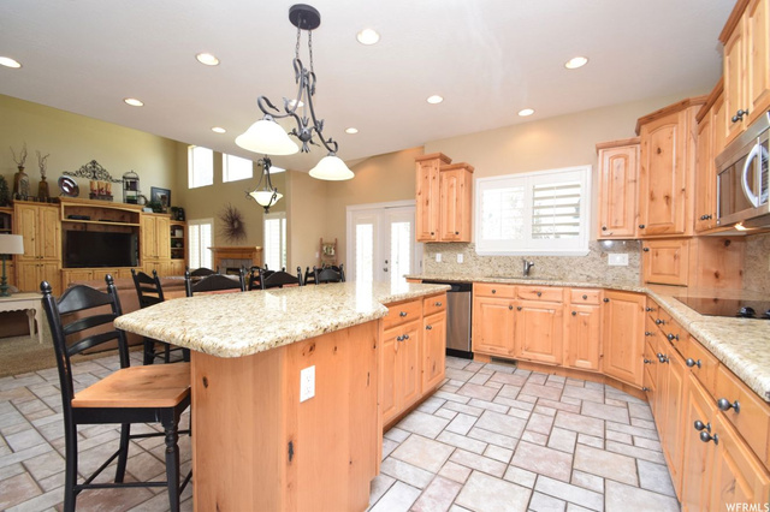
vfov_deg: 77.3
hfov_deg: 100.4
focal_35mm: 15
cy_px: 256
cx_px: 385
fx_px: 321
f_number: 5.6
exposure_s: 1/125
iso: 720
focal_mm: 10
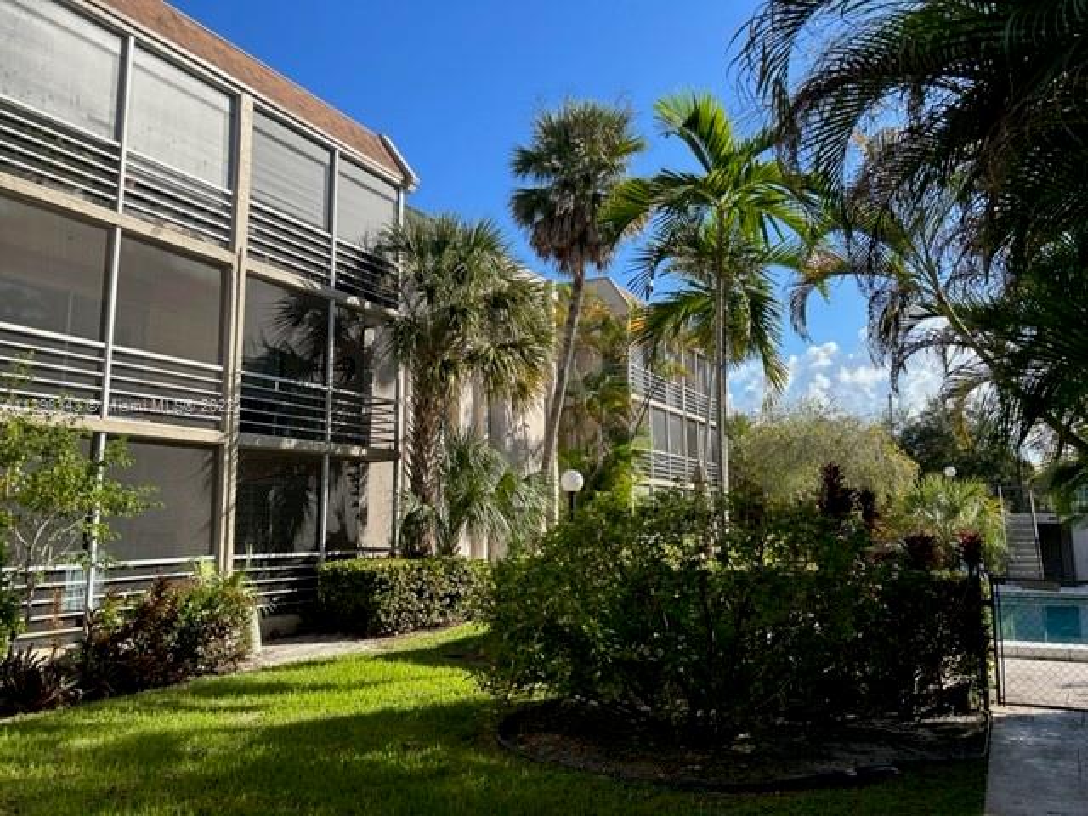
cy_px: 408
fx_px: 817
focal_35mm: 26
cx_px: 544
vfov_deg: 53.1
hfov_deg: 67.3
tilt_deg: +9.8
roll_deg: +1.0
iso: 50
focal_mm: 5.7
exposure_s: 1/1972
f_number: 1.5
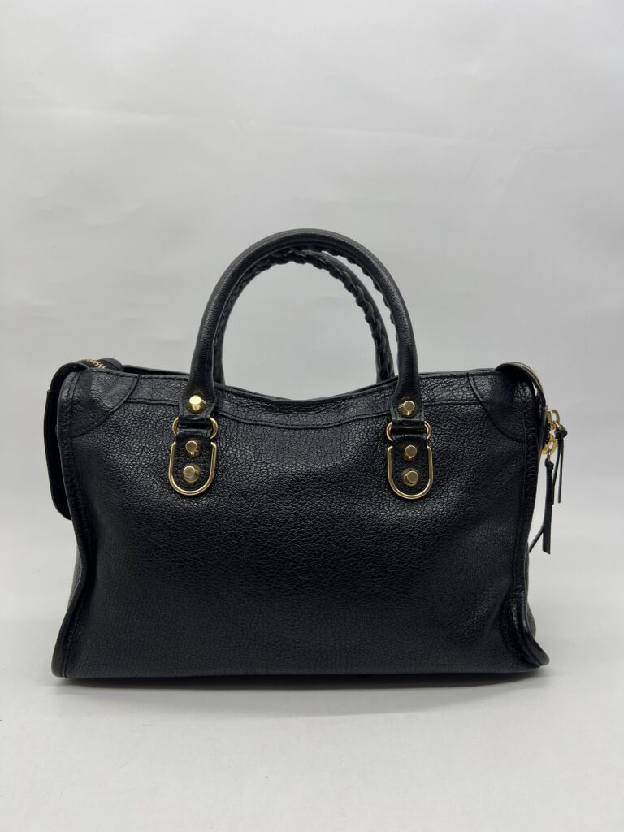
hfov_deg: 53.1
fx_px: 625
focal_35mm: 26
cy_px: 416
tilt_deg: -9.7
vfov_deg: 67.3
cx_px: 312
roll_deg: +0.1
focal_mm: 5.7
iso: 32
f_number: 1.5
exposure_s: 1/145
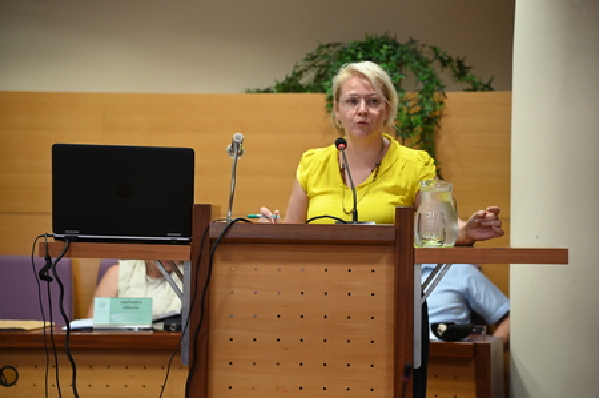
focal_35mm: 110
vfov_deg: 12.4
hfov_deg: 18.6
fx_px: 1828
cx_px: 300
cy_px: 199
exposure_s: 1/125
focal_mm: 110
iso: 1600
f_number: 4
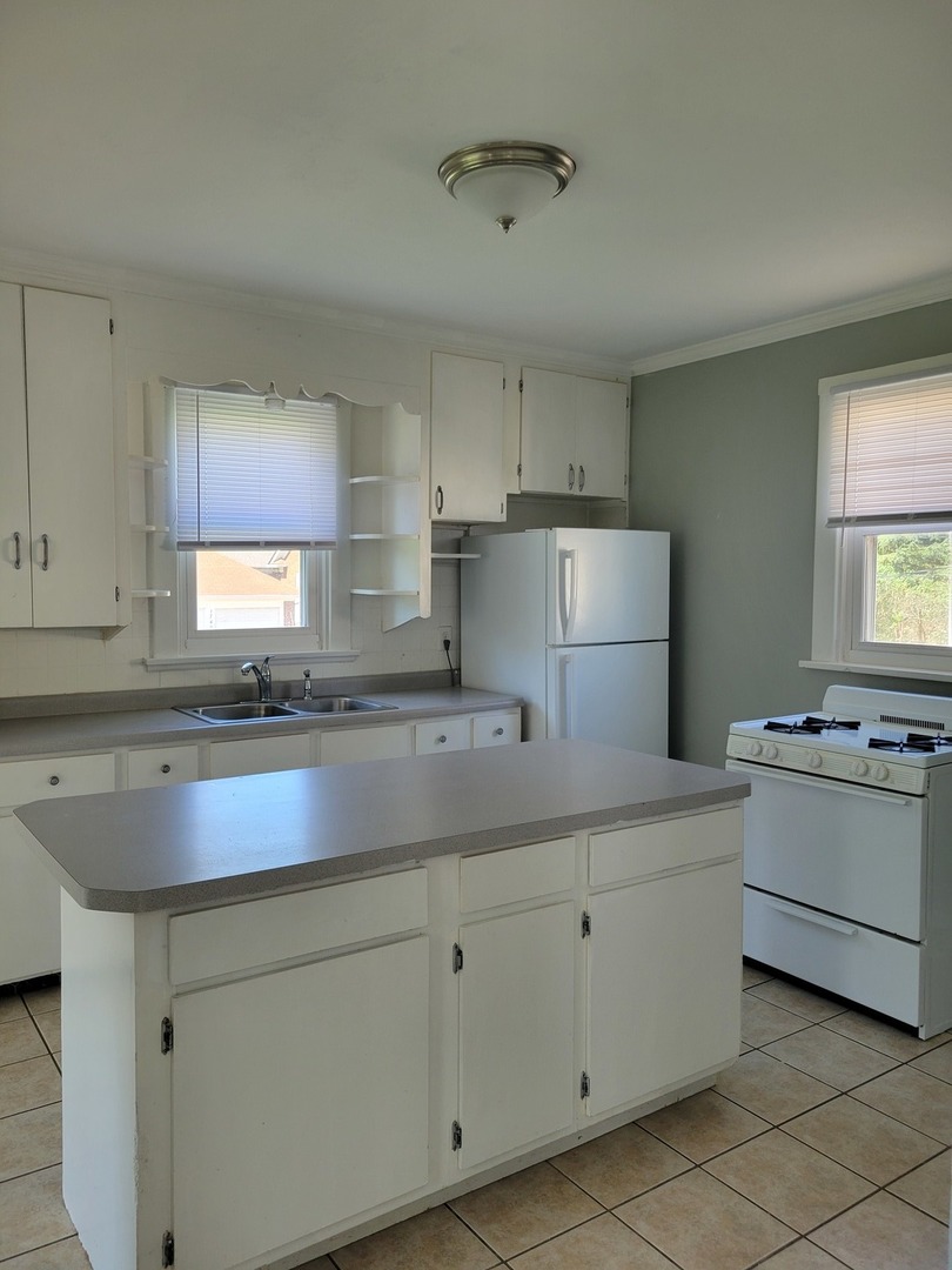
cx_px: 476
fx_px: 953
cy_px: 635
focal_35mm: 26
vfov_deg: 67.3
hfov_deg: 53.1
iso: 125
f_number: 1.8
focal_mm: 5.4
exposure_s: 1/120
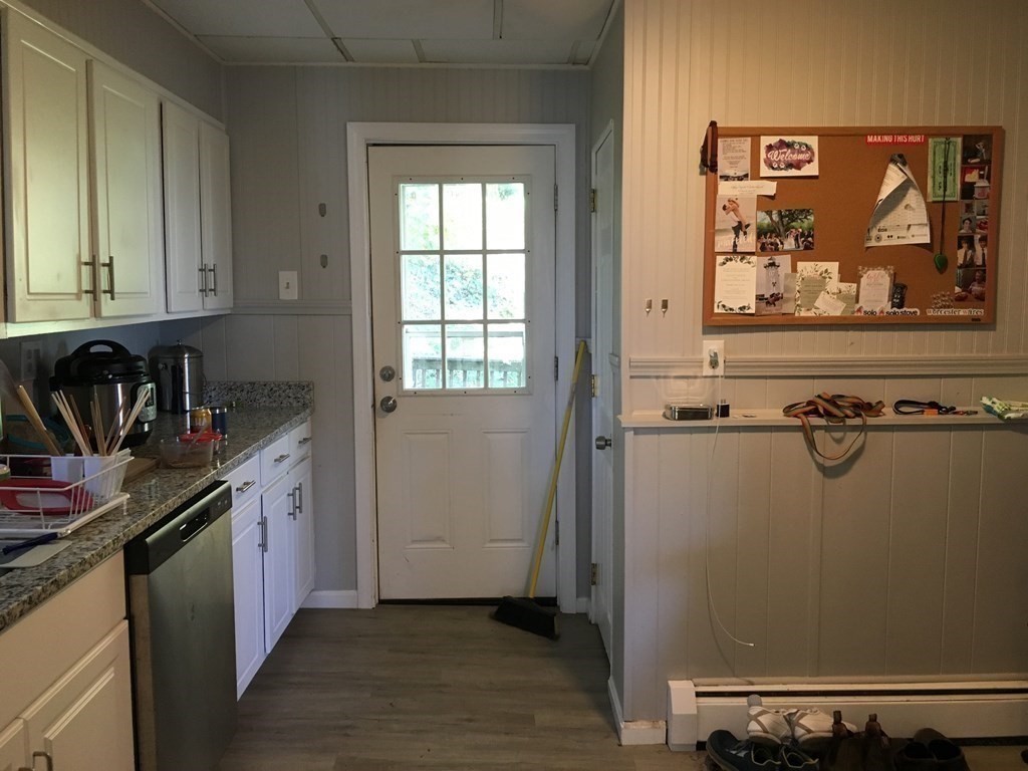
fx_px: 861
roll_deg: +1.2
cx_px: 514
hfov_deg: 61.7
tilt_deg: -6.4
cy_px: 386
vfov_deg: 48.2
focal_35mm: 29
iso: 160
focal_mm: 4.15
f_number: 2.2
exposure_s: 1/30
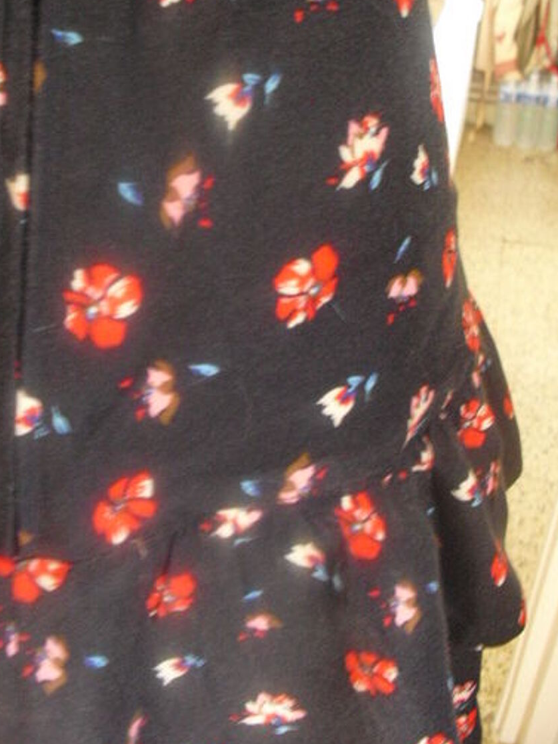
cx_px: 229
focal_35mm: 43
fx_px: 924
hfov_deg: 33.5
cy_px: 352
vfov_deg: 43.8
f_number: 3.1
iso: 800
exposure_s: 1/8
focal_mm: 6.3
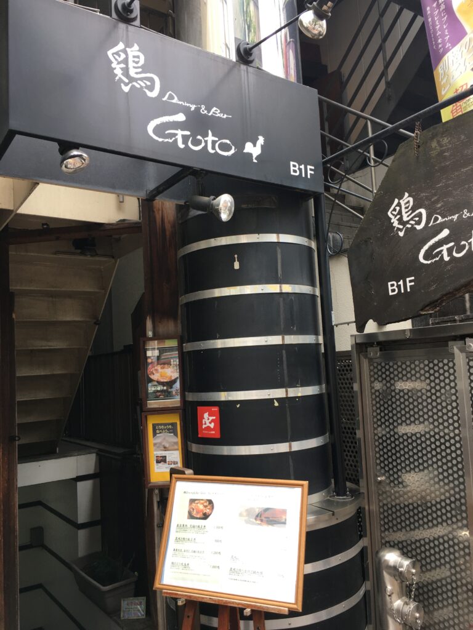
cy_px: 315
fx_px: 528
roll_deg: +2.3
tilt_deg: +7.4
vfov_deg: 61.7
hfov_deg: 48.2
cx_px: 236
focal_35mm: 29
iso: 32
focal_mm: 4.15
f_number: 2.2
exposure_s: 1/120
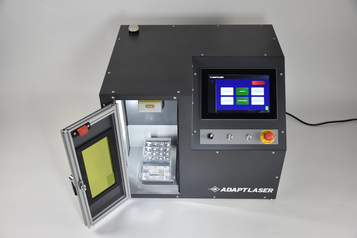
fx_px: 387
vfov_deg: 34.2
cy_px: 119
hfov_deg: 49.6
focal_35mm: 39
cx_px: 178
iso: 800
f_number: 4
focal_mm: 26
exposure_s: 1/160
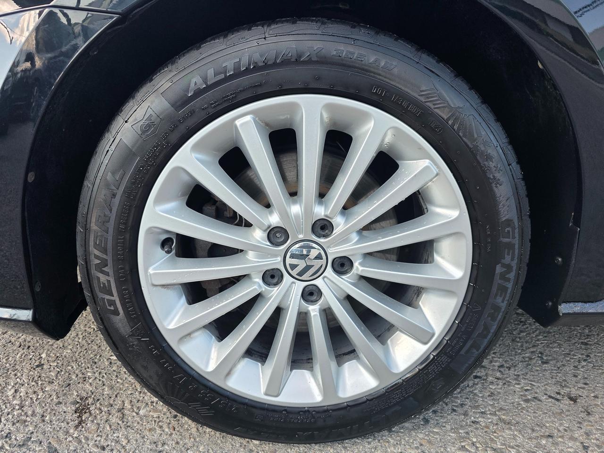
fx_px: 401
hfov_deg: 73.9
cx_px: 302
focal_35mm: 23
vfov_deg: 58.9
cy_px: 226
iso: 50
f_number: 1.7
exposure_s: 1/359
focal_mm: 6.3
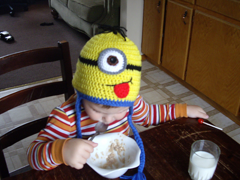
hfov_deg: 41.2
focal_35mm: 46
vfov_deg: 31.5
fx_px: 319
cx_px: 120
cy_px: 90
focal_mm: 9.6
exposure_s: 1/20
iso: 400
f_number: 3.1
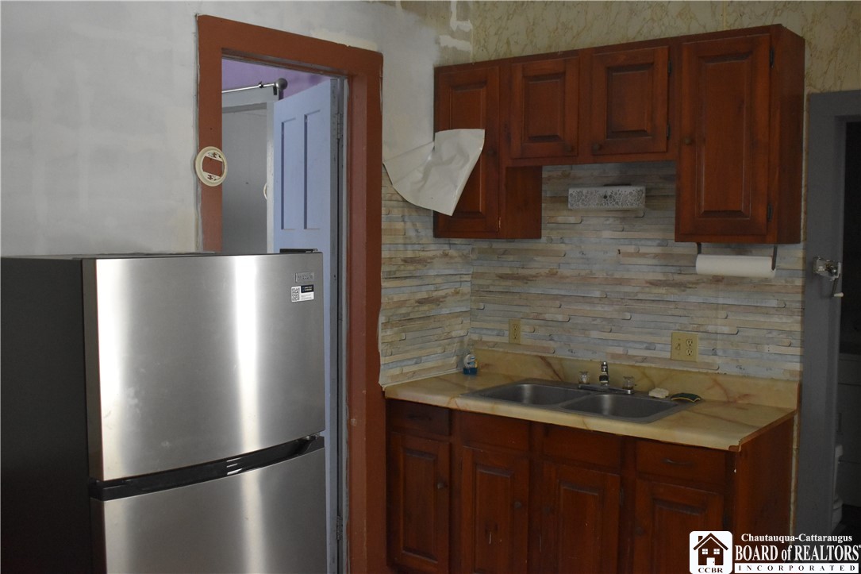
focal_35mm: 38
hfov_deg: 51.3
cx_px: 430
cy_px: 287
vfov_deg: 35.5
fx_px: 897
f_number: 4
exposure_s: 1/60
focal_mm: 25
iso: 4000
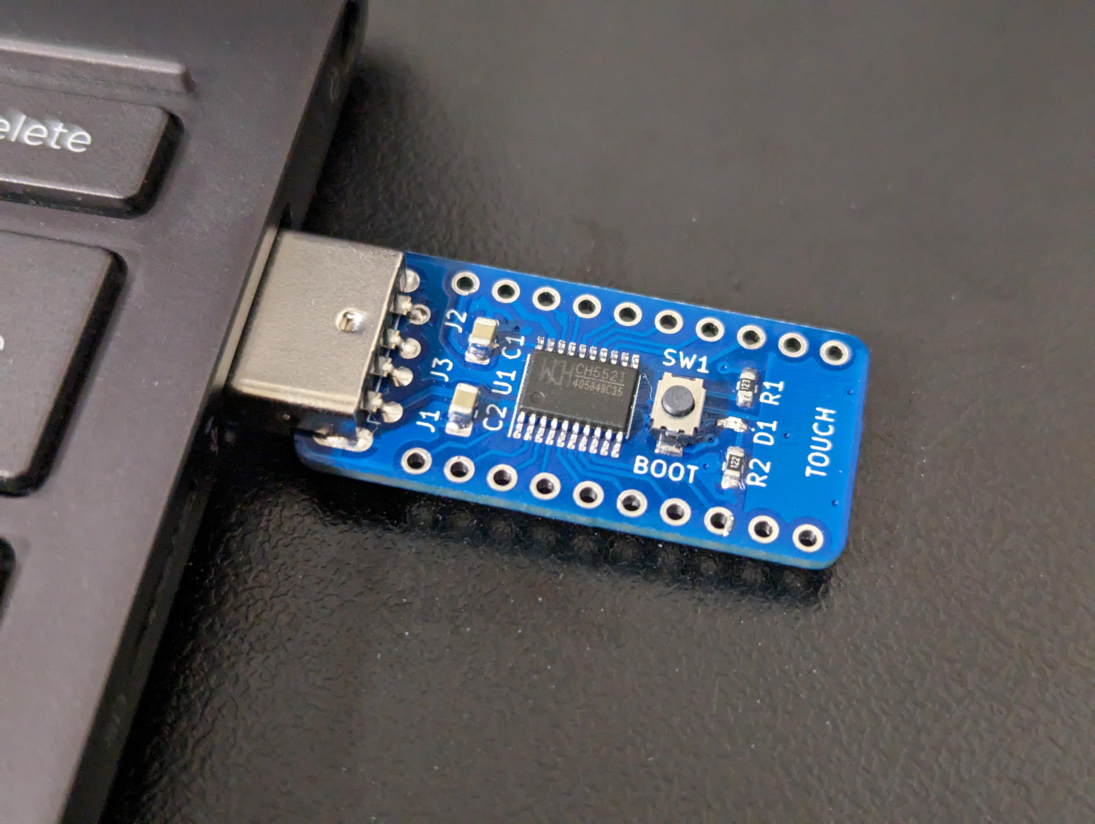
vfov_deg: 30.3
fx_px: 1521
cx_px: 548
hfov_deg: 39.6
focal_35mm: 48
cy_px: 412
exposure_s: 1/27
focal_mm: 6.81
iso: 1151
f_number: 1.85
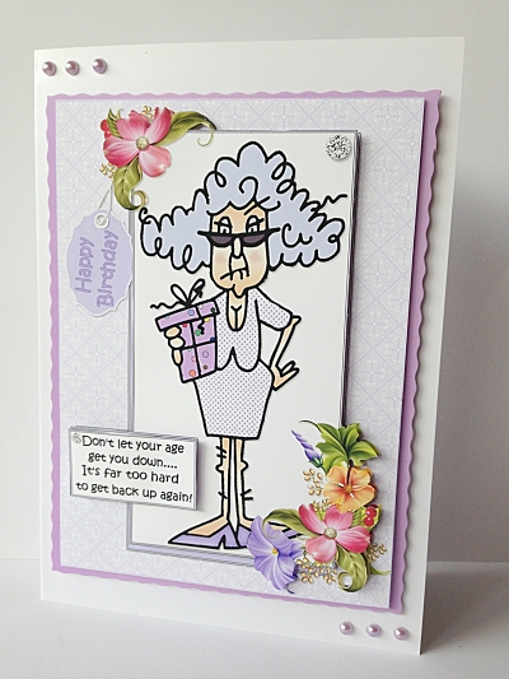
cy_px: 340
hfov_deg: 43.0
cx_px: 254
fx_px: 647
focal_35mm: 33
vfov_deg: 55.3
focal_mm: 4.12
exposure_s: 1/20
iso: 50
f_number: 2.4
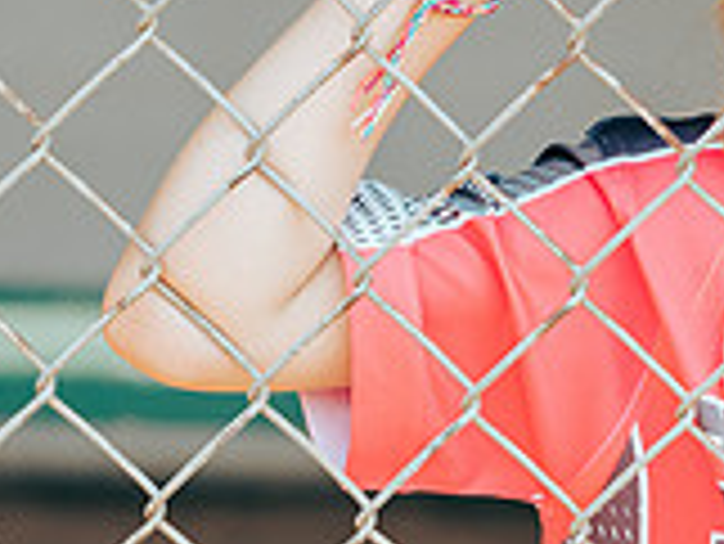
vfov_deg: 5.0
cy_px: -92
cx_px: 1007
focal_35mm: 295
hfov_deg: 6.6
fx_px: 6175
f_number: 2.8
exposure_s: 1/800
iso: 160
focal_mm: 85
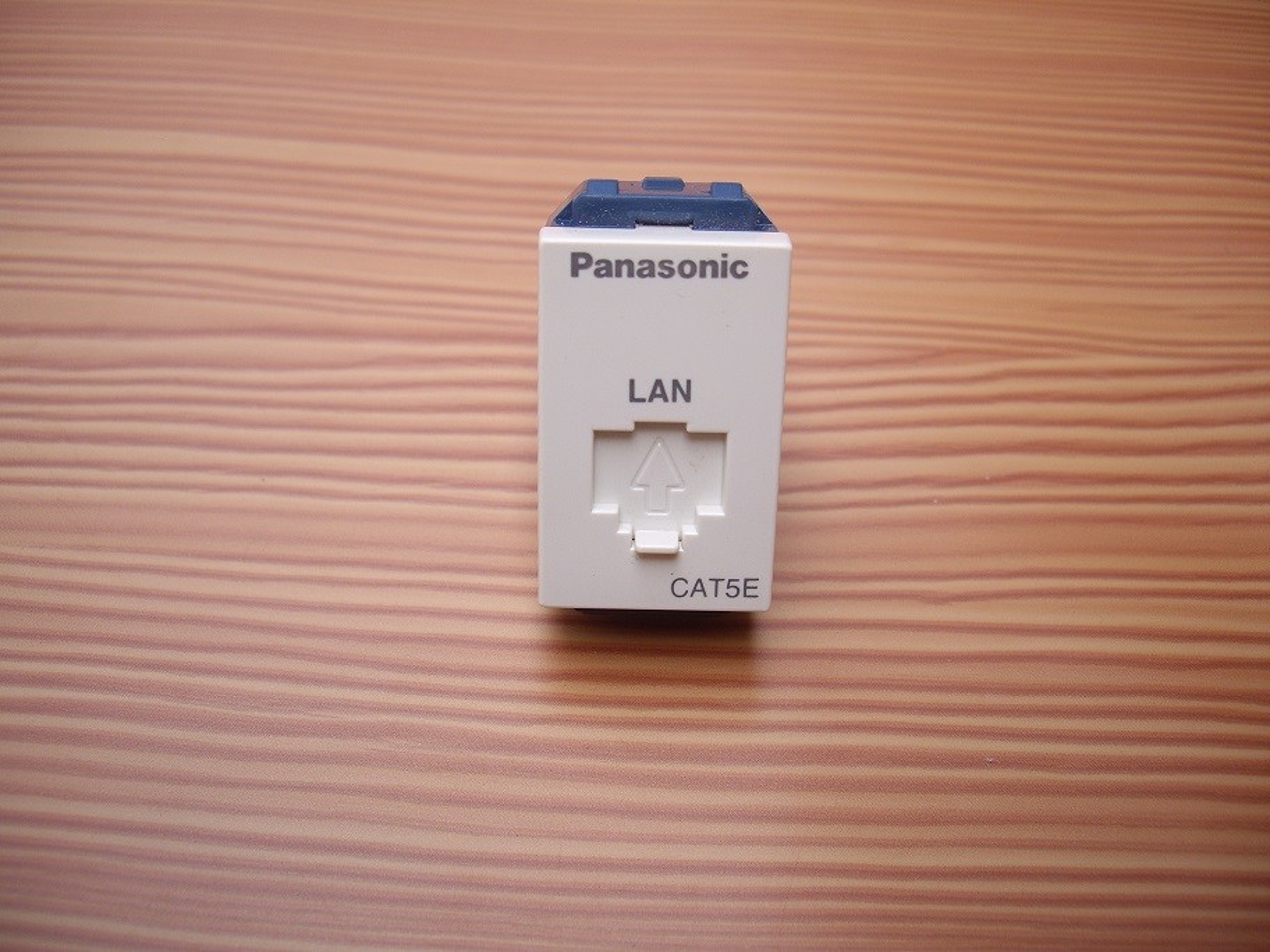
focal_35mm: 38
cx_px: 635
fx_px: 1394
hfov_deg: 49.0
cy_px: 476
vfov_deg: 37.7
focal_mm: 7.9
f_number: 2.8
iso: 64
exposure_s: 1/320
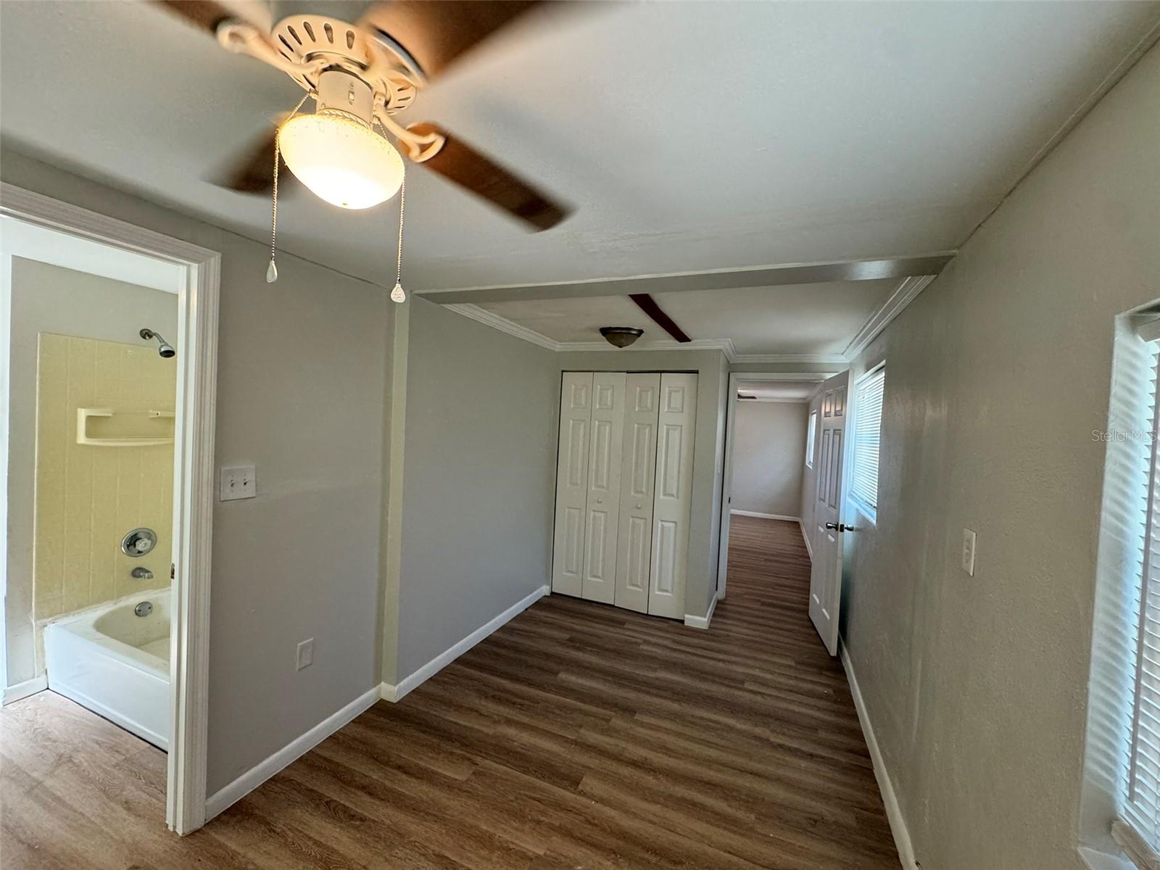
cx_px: 580
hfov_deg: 102.1
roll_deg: -2.9
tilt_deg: -0.1
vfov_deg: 85.7
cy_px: 435
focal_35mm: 14
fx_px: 469
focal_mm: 2.22
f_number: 2.2
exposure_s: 1/120
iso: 320
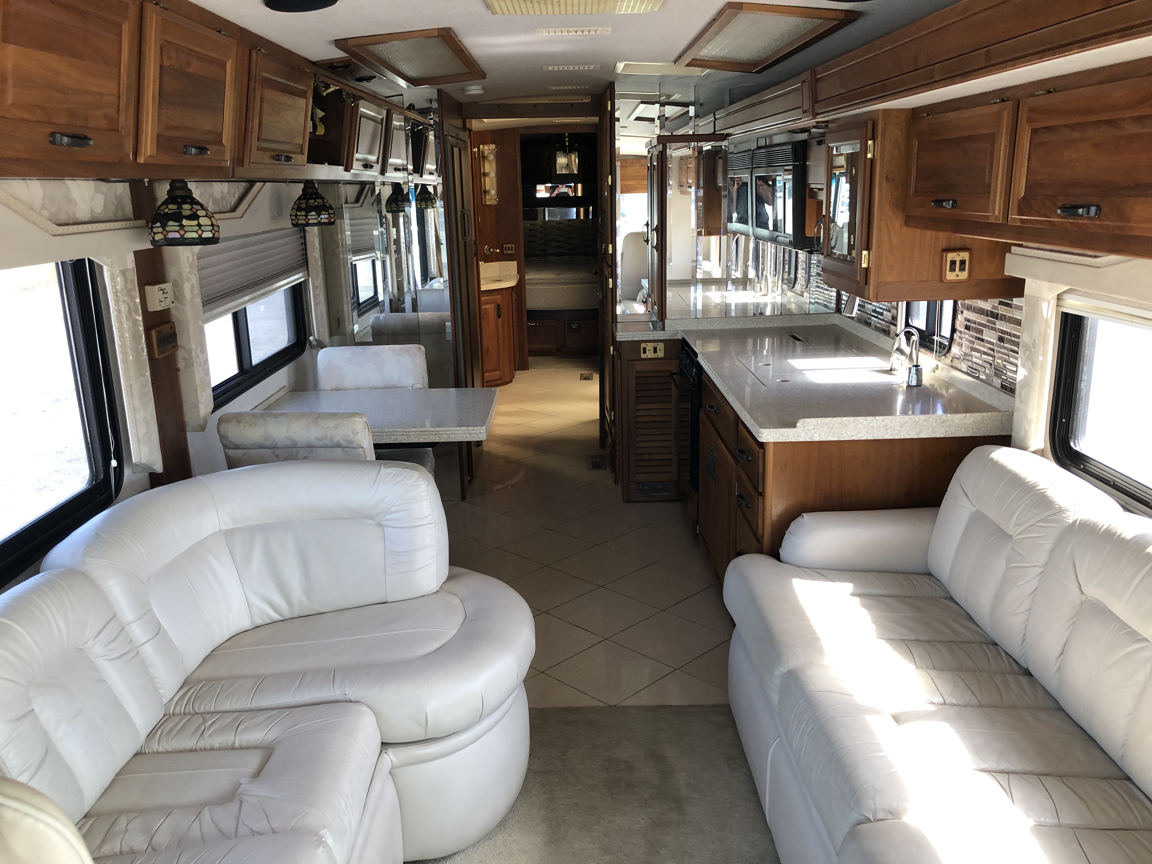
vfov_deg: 49.7
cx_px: 576
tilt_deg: -14.9
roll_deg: +1.7
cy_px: 432
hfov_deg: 63.4
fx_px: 932
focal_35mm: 28
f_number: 1.8
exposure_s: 1/30
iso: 20
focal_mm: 3.99
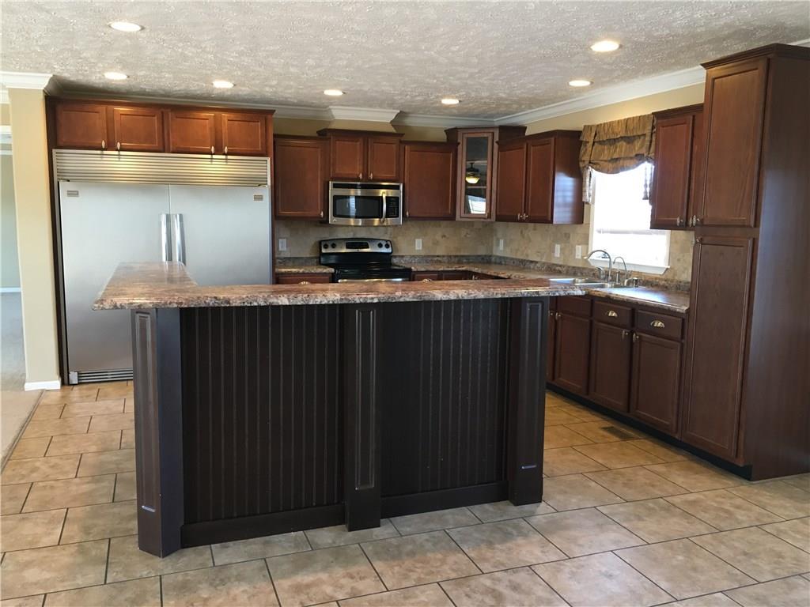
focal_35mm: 29
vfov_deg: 48.2
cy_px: 304
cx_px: 405
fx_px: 679
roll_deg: -0.6
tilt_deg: -7.3
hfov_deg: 61.7
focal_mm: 4.15
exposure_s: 1/30
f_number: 2.2
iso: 100
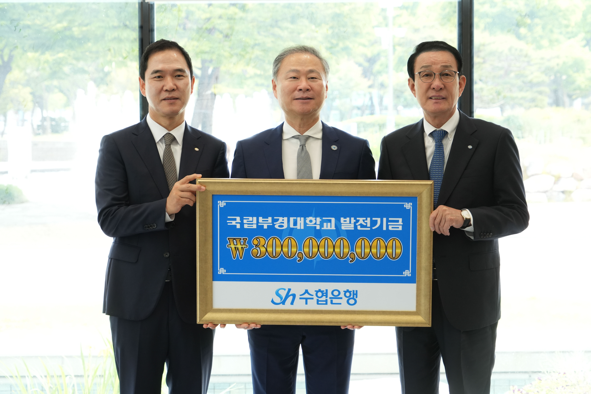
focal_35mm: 85
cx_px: 296
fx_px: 1395
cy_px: 197
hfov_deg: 23.9
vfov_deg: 16.1
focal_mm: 85
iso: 1250
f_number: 7.1
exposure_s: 1/125
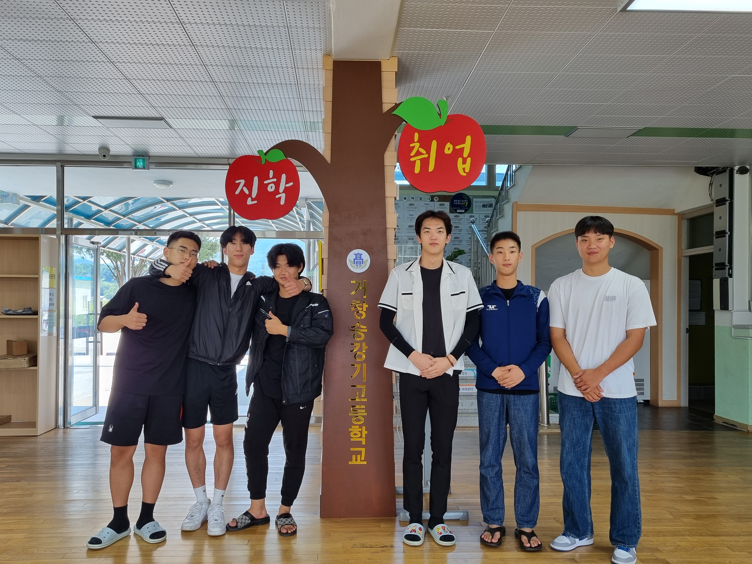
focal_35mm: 28
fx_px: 608
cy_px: 295
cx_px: 354
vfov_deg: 49.7
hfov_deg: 63.4
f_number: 1.8
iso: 50
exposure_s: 1/120
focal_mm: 5.4
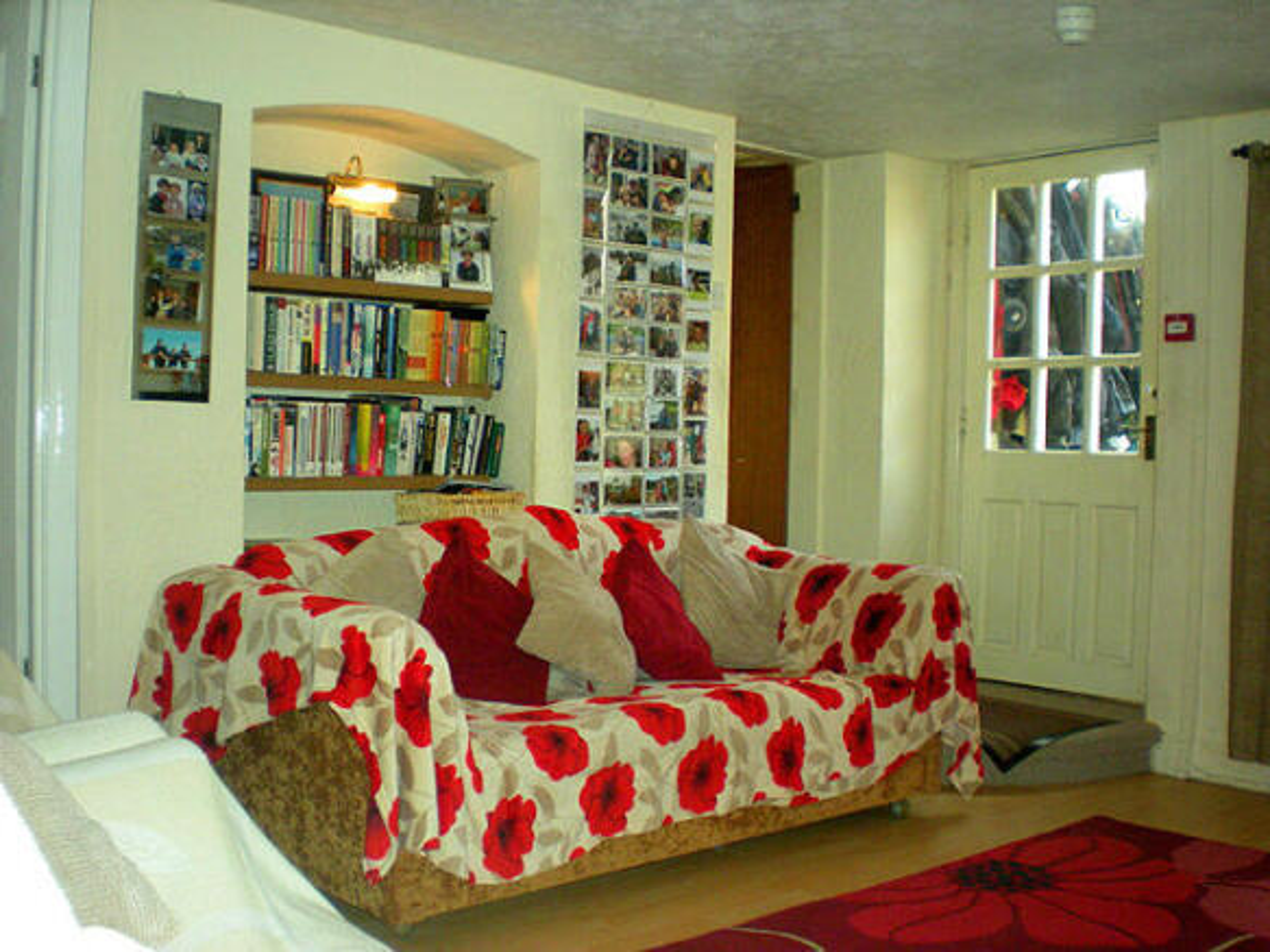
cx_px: 635
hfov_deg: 49.0
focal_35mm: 38
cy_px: 476
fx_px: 1394
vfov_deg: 37.7
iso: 367
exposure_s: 1/60
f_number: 3.1
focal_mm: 6.3
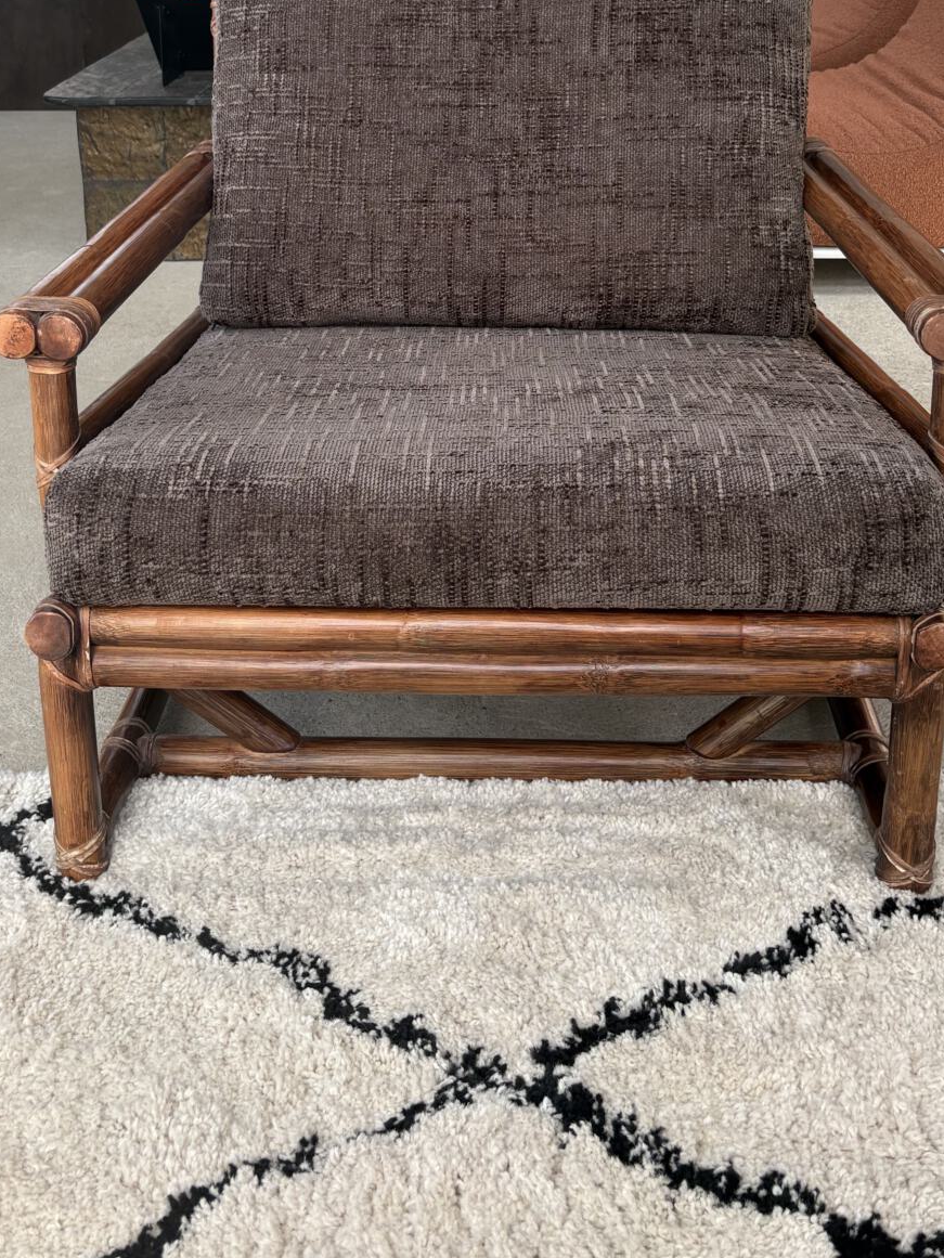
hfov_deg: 33.6
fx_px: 1563
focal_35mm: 43
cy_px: 252
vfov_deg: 41.9
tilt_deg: -15.2
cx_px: 461
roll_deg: +0.6
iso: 64
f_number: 1.6
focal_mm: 5.96
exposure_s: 1/241
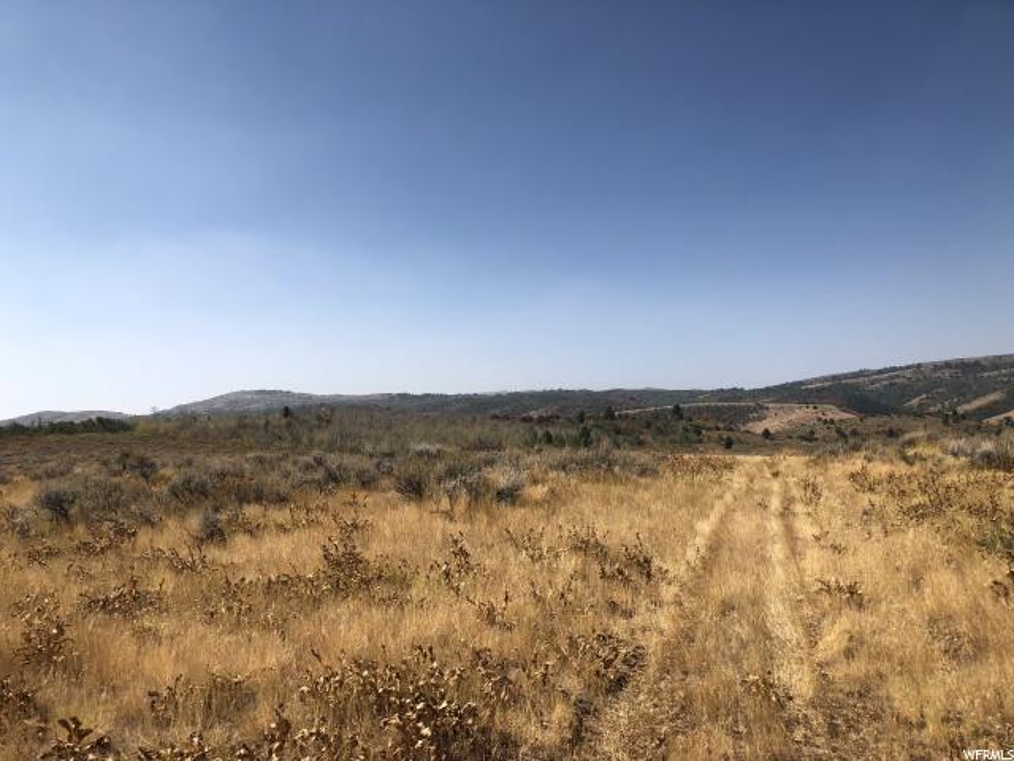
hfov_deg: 61.7
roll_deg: +2.2
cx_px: 507
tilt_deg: +1.0
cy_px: 380
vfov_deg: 48.2
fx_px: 849
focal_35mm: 29
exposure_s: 1/2825
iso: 20
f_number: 1.8
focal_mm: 3.99
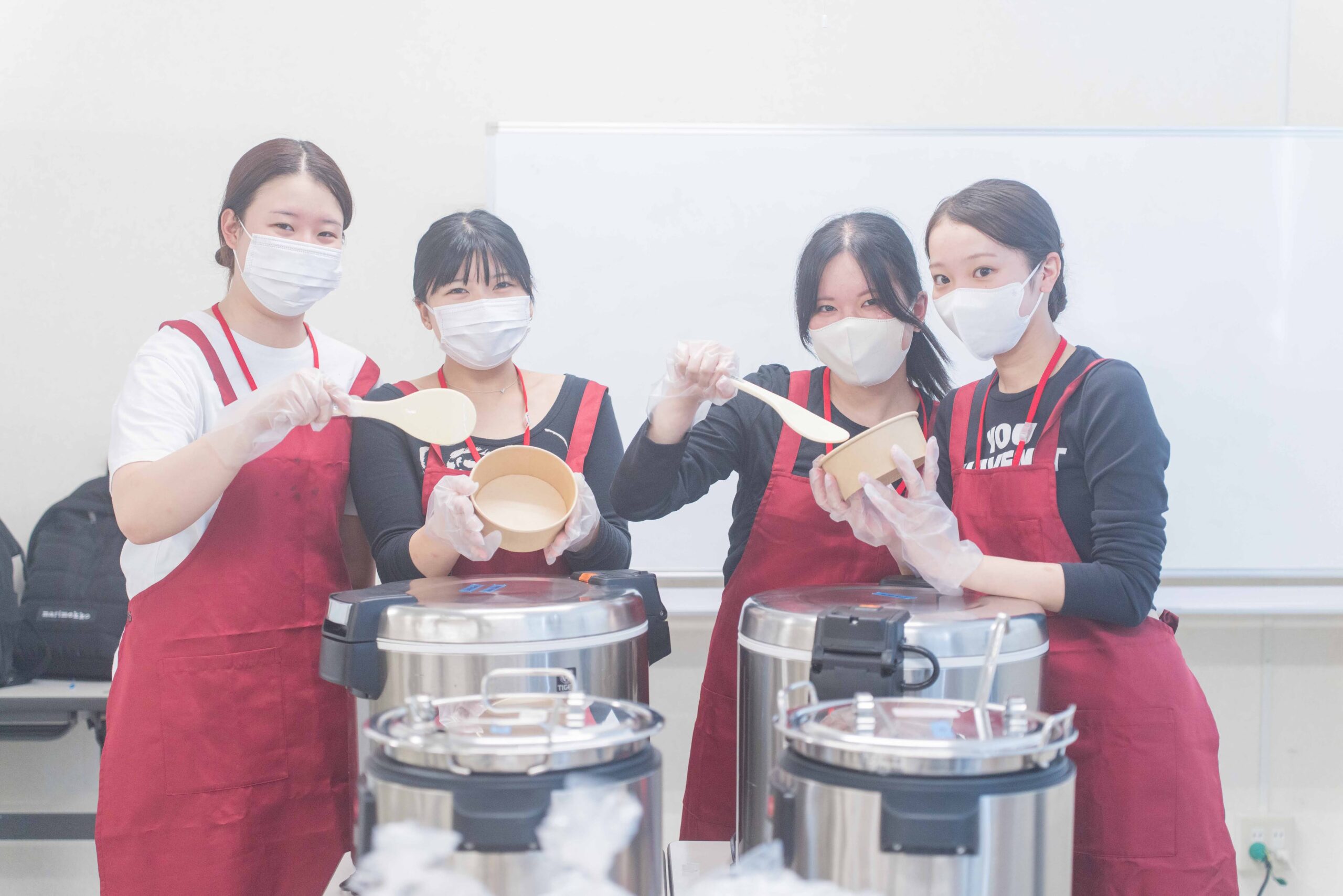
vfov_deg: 21.7
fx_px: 2335
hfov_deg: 32.1
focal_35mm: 63
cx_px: 672
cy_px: 448
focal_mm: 62
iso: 800
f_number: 2.8
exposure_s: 1/125
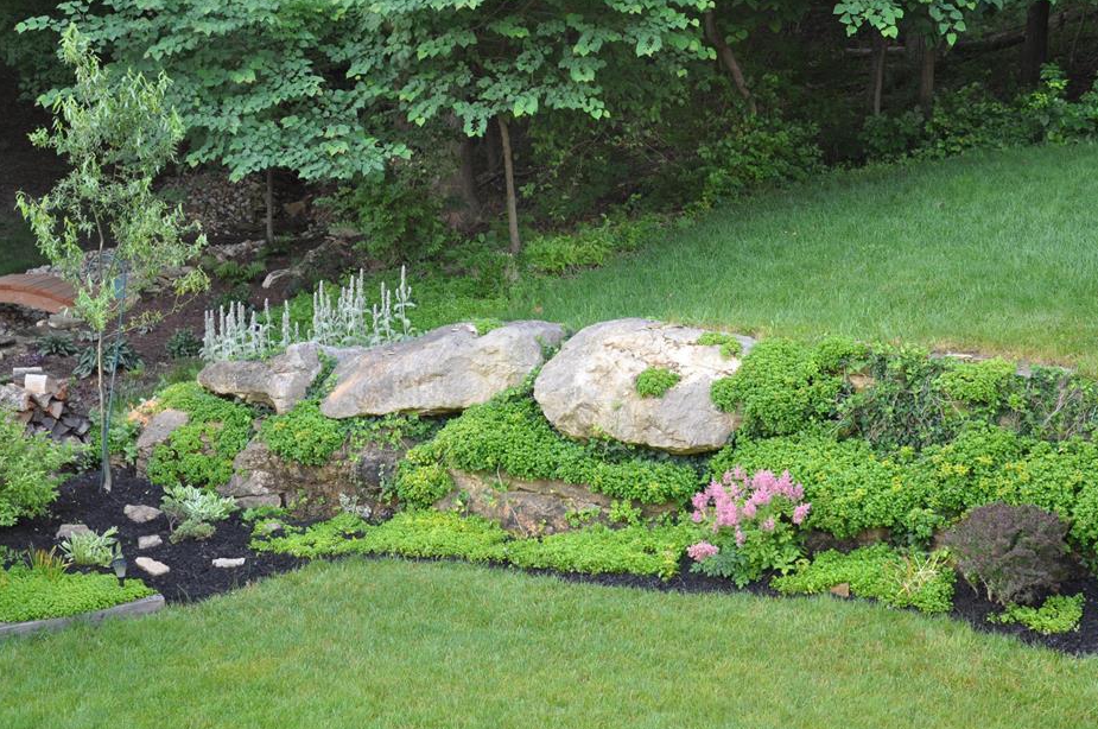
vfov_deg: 22.5
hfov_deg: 33.4
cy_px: 309
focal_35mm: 60
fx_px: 1827
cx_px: 565
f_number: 4.2
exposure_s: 1/80
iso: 400
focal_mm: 34
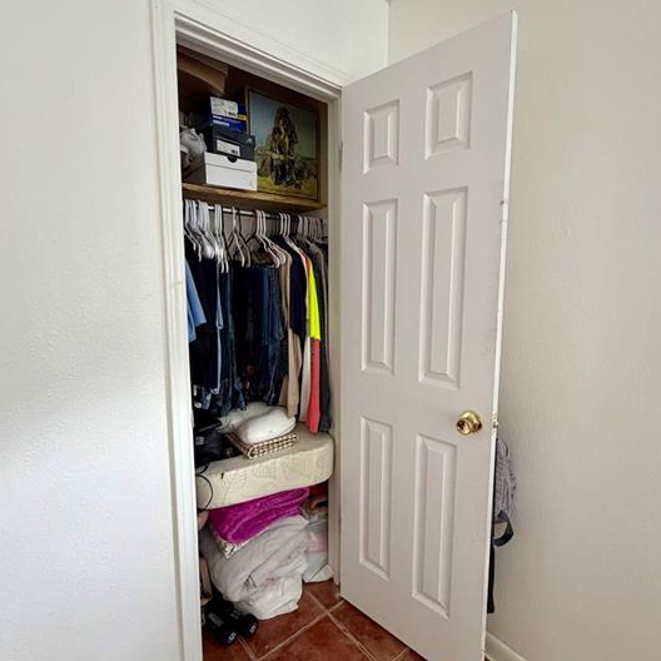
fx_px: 389
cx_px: 348
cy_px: 330
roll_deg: -0.7
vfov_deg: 80.7
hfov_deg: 80.7
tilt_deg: -7.1
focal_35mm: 18
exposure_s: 1/60
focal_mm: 2.22
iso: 400
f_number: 2.2
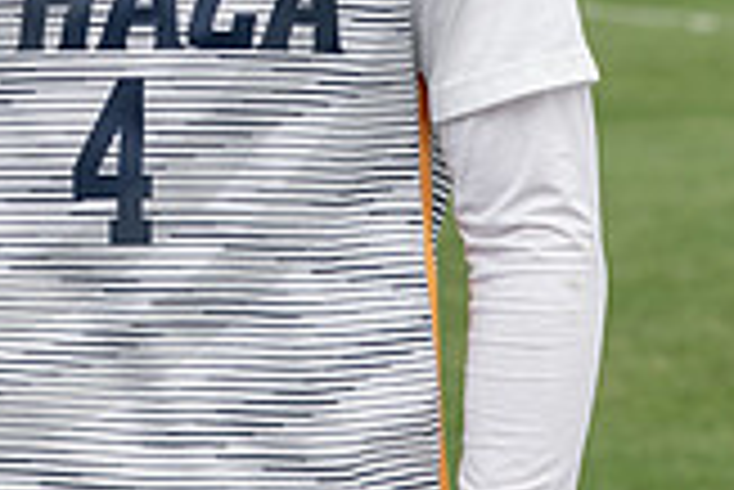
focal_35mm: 252
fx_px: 5142
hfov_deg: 8.0
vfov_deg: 5.4
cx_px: -279
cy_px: -290
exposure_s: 1/320
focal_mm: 70
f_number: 4.5
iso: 320
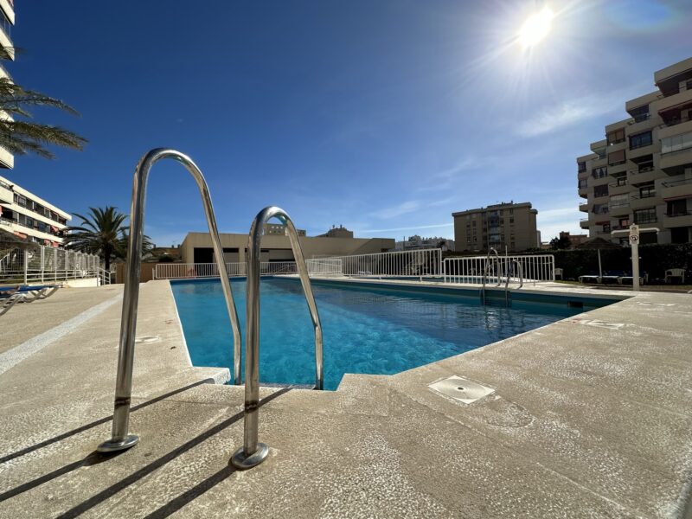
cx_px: 346
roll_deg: +1.9
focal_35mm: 14
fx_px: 280
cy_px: 260
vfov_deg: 85.7
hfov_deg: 102.1
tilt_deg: +0.9
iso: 50
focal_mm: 2.22
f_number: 2.2
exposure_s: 1/4000
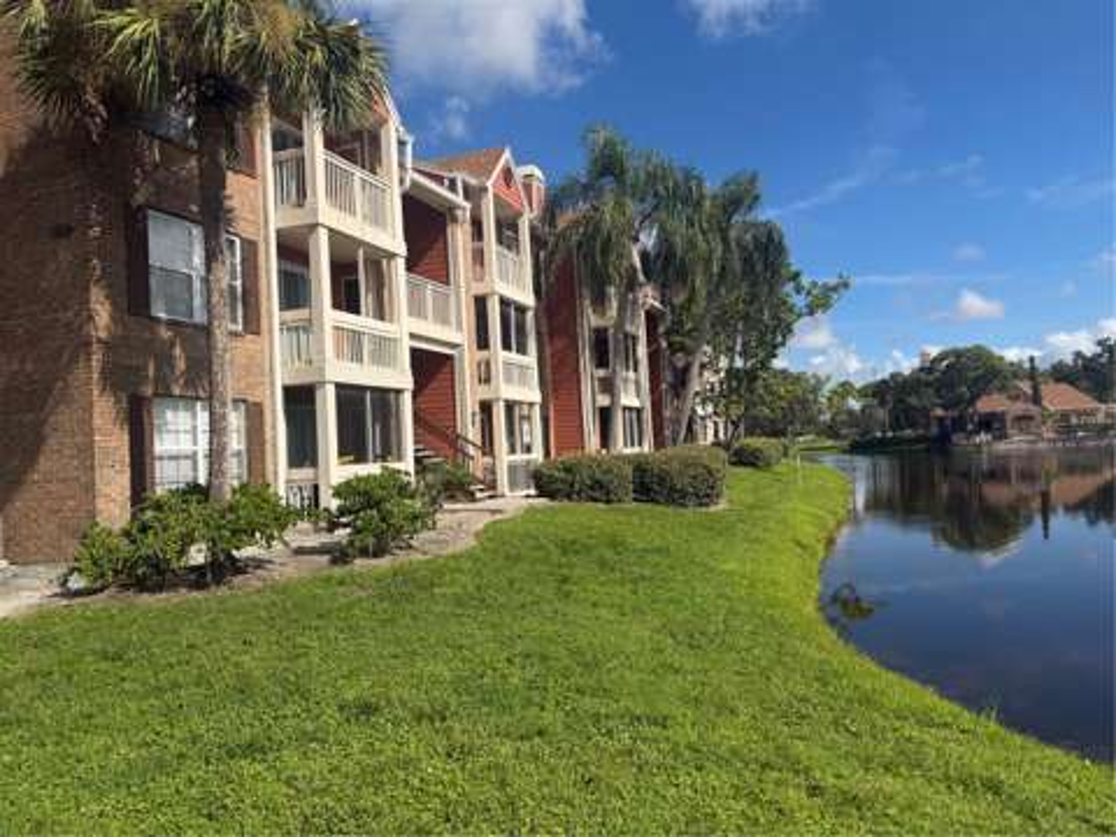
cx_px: 558
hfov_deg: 71.6
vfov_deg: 56.8
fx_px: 774
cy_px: 418
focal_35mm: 24
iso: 80
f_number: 1.78
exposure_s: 1/5714
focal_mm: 6.76
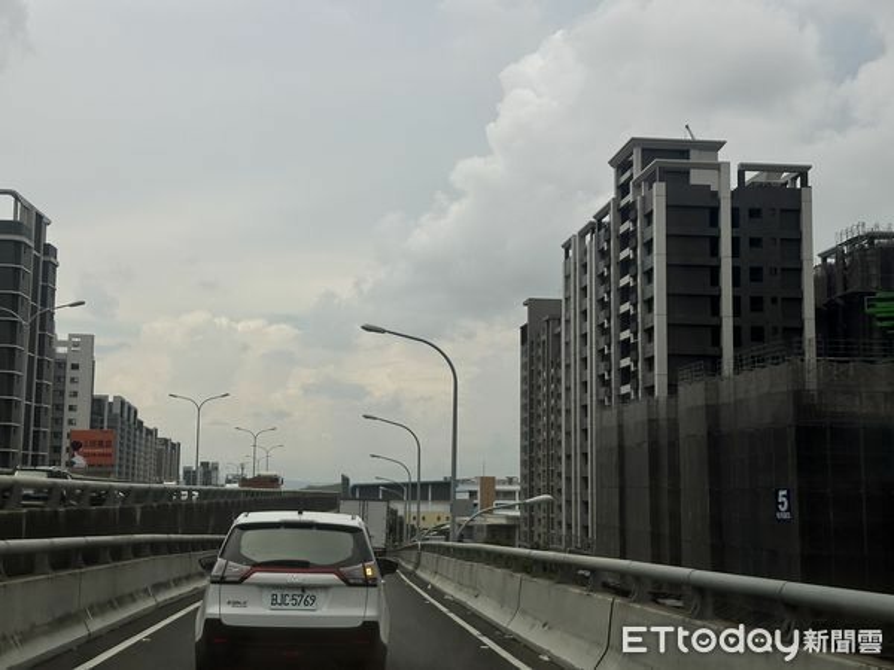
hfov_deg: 39.7
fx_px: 1240
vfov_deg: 30.3
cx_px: 447
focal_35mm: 48
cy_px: 335
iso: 64
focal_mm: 6.86
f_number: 1.78
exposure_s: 1/6623
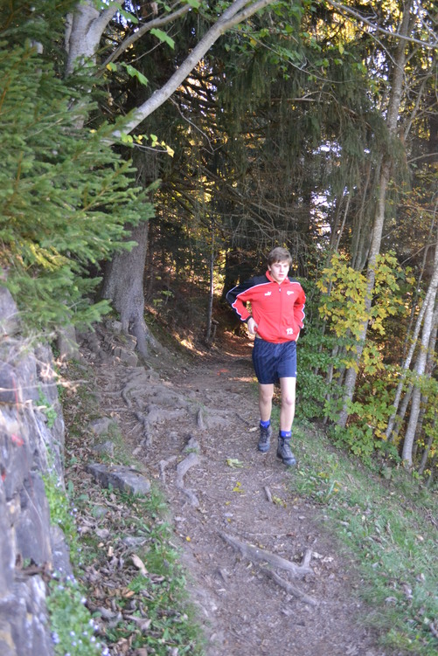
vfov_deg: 61.9
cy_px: 328
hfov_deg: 43.6
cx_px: 219
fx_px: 547
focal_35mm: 30
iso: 3200
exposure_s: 1/400
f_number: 3.8
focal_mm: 20
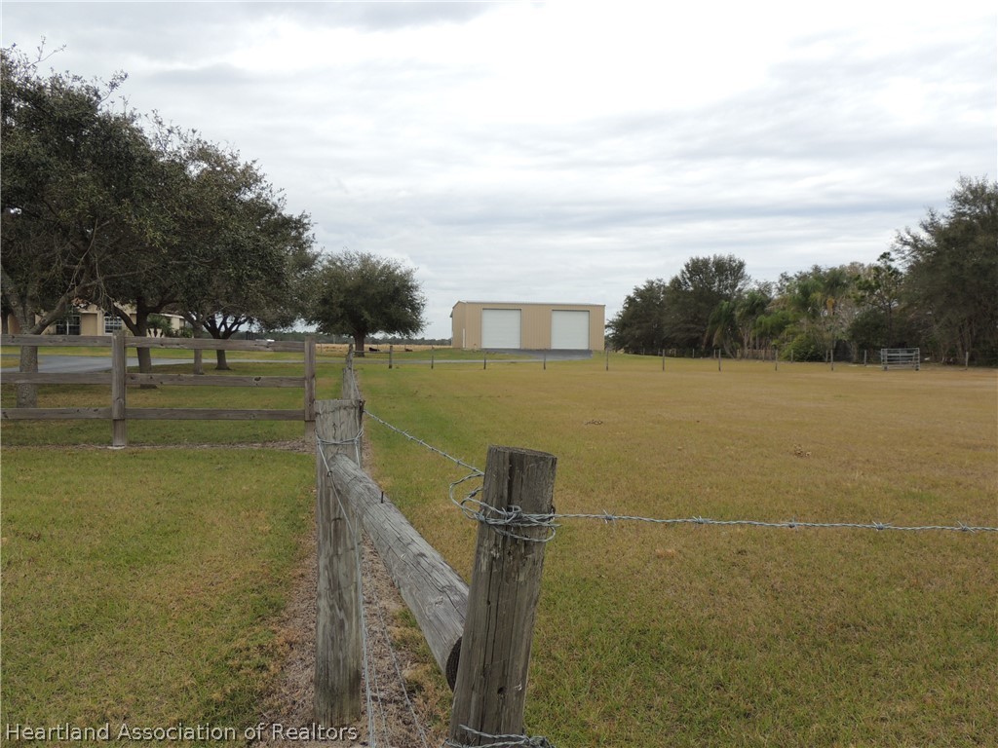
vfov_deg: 49.7
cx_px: 499
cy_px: 374
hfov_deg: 63.4
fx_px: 807
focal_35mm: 28
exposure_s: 1/640
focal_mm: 4.9
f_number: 3.1
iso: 100
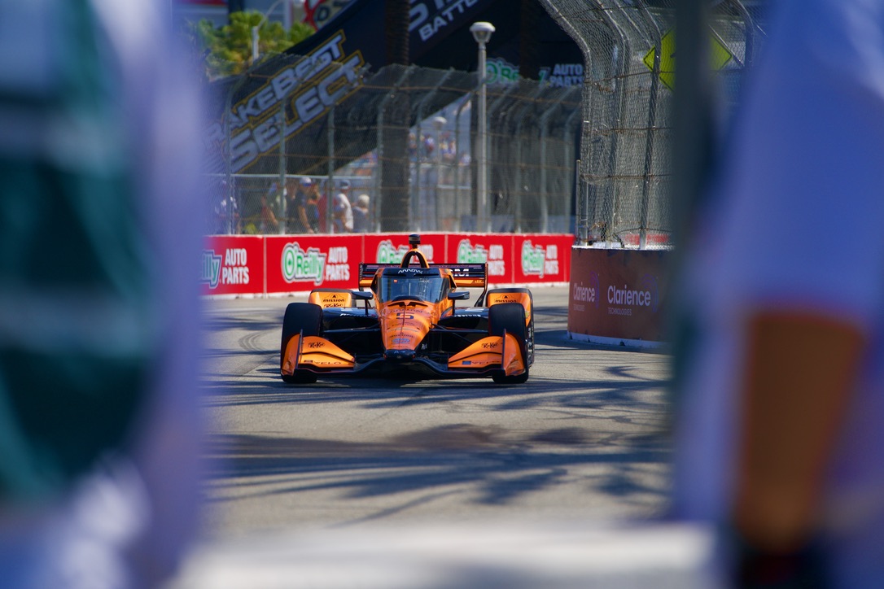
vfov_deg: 7.6
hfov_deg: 11.4
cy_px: 294
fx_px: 4420
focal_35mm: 180
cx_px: 442
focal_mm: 180
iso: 125
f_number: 2.8
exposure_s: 1/2500
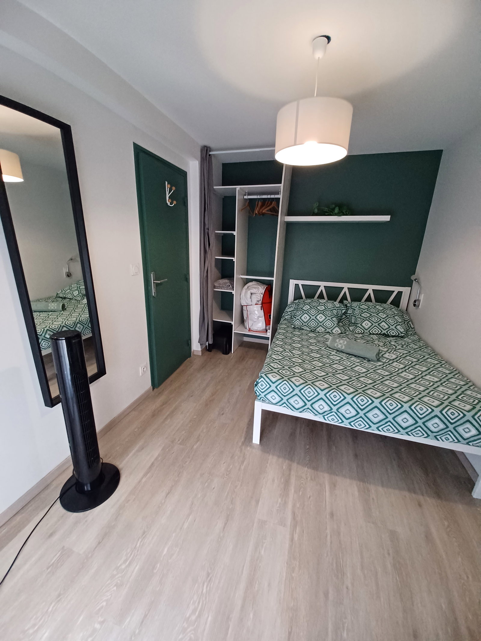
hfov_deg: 89.9
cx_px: 240
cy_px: 320
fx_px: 241
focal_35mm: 13
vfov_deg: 106.2
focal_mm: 1.42
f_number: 2.2
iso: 200
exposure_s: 1/50
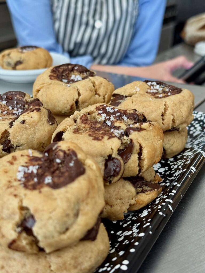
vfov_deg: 39.7
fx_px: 379
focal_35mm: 48
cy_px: 136
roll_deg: -0.1
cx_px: 102
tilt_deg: -24.4
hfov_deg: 30.3
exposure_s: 1/60
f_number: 1.78
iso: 100
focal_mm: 6.76
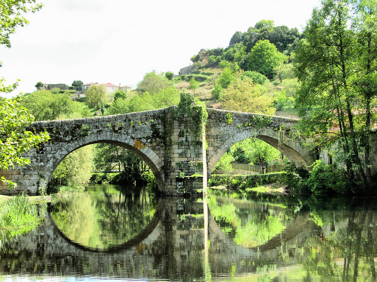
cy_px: 141
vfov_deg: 24.4
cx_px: 188
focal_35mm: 60
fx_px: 653
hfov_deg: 32.2
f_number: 5
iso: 50
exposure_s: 1/125
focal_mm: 15.5
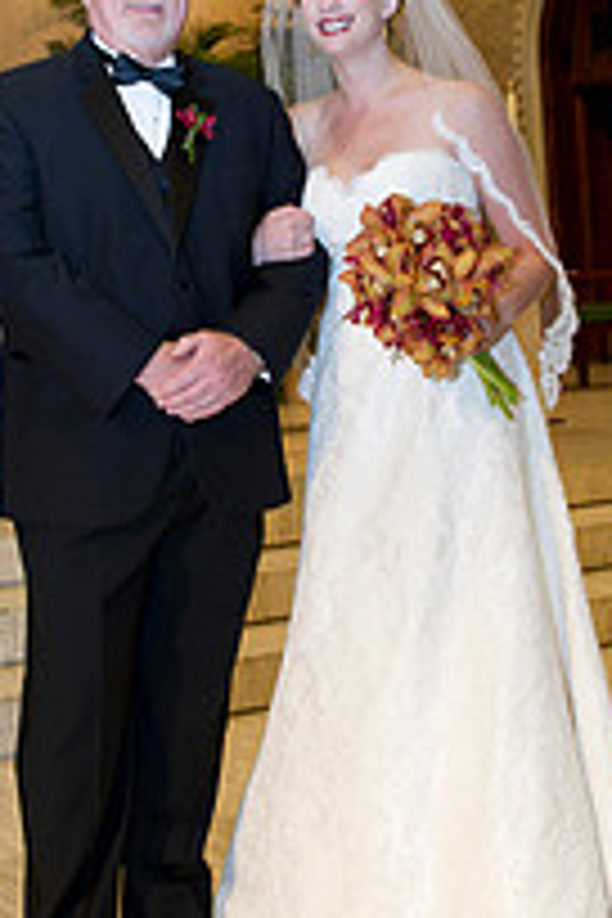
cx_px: 295
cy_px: 252
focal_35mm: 75
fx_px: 1912
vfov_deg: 26.7
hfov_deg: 18.2
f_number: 4.5
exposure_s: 1/60
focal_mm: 34
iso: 800
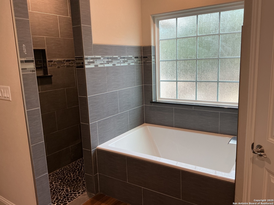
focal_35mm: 29
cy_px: 102
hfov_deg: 61.7
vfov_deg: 48.2
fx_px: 230
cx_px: 137
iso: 64
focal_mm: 3
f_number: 1.8
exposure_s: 1/60
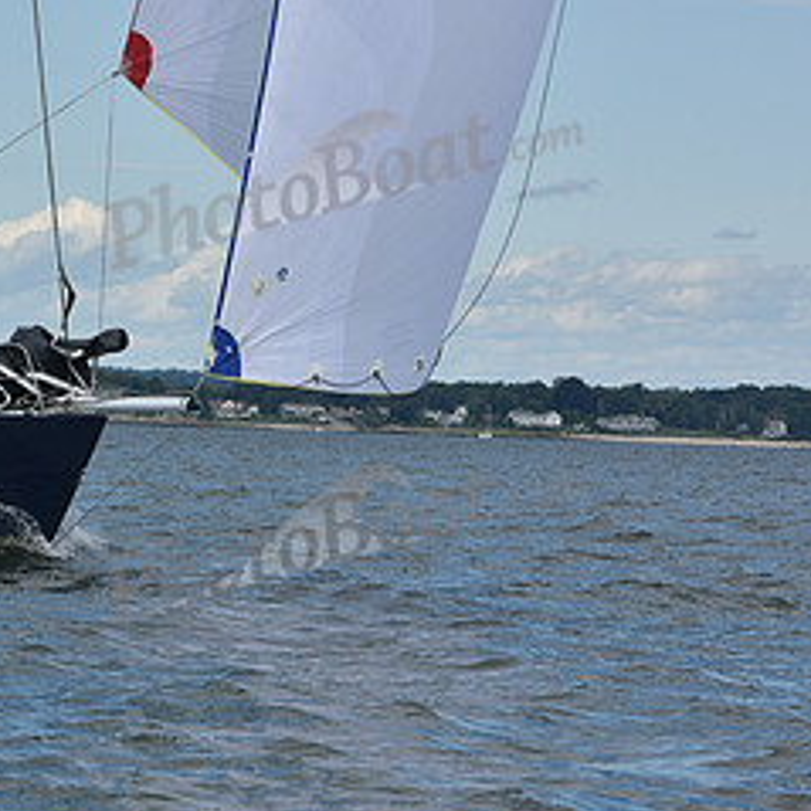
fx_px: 6123
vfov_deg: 7.6
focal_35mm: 231
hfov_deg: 7.5
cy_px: 406
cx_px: -68
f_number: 10
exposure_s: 1/1000
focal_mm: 112
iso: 320
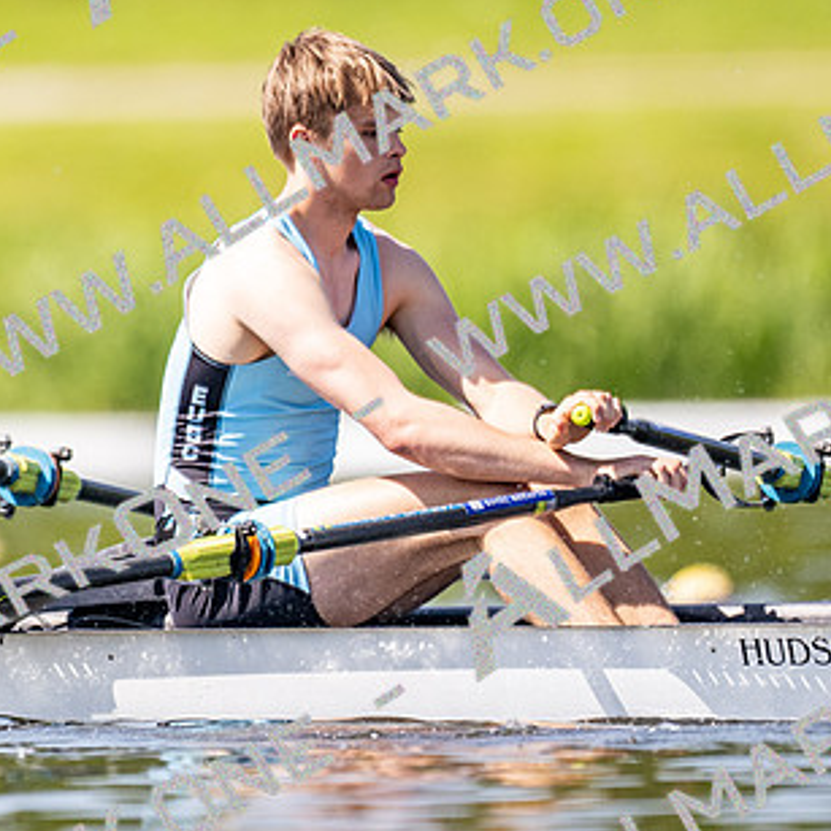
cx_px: 230
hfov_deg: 1.2
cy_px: 424
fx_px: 39219
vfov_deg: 1.2
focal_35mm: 1444
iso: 400
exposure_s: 1/2500
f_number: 4
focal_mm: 600
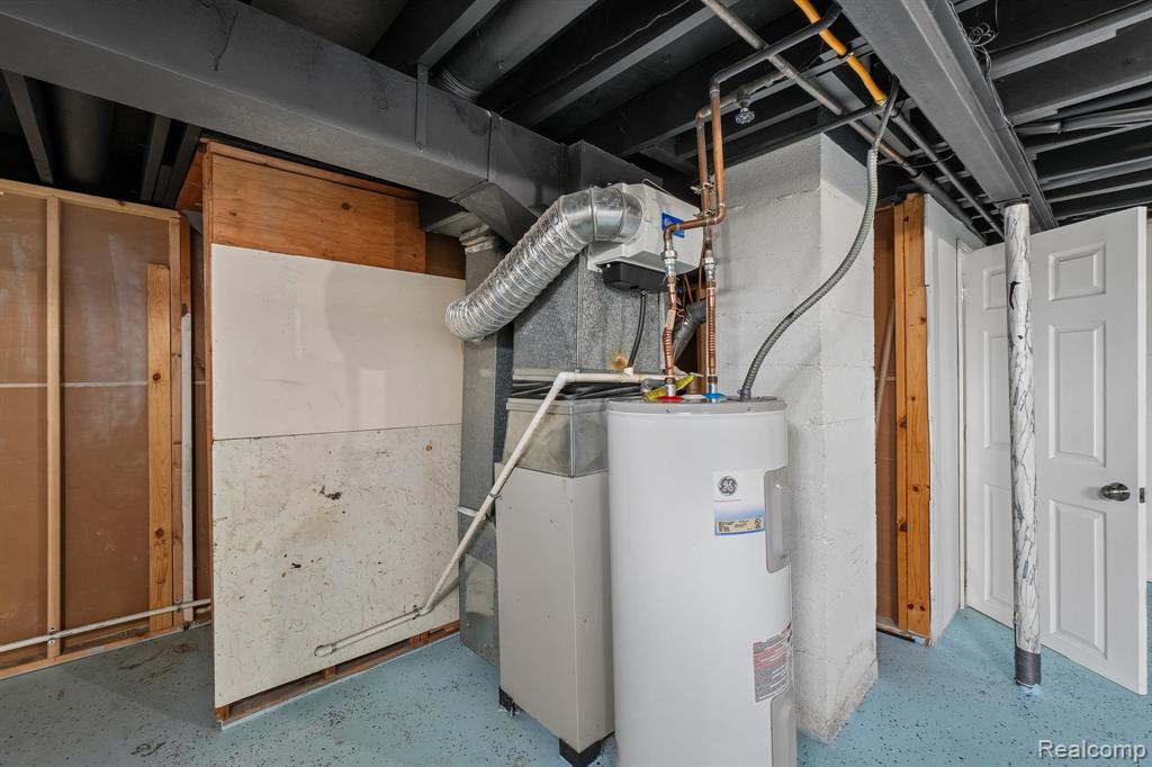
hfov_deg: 100.4
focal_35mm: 15
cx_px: 576
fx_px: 480
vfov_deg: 77.3
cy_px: 384
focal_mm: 10
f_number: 8
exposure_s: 1/4
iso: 400
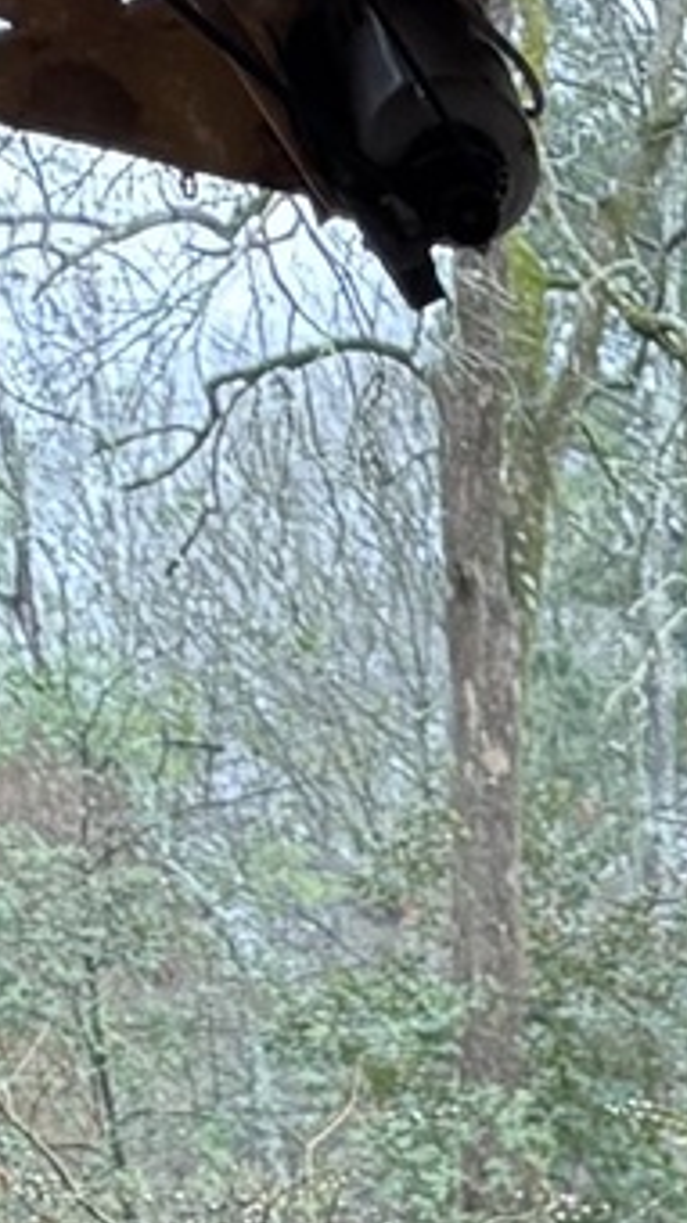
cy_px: 3989
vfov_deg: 9.1
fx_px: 5738
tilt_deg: -25.2
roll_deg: -3.1
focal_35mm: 177
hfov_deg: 6.1
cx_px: 2302
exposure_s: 1/120
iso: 80
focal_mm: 6.76
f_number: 1.78
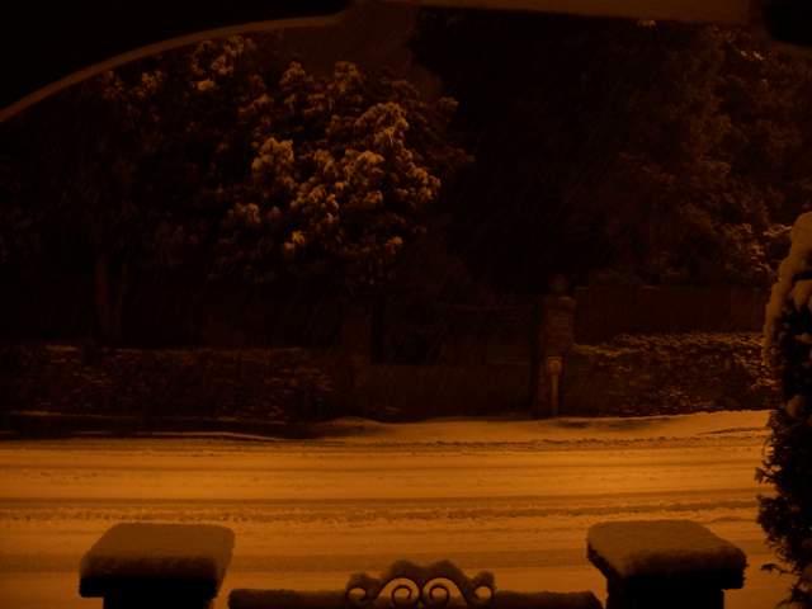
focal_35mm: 37
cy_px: 304
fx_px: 868
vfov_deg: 38.7
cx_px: 406
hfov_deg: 50.1
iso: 200
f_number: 2.8
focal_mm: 7.8
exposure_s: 1/8
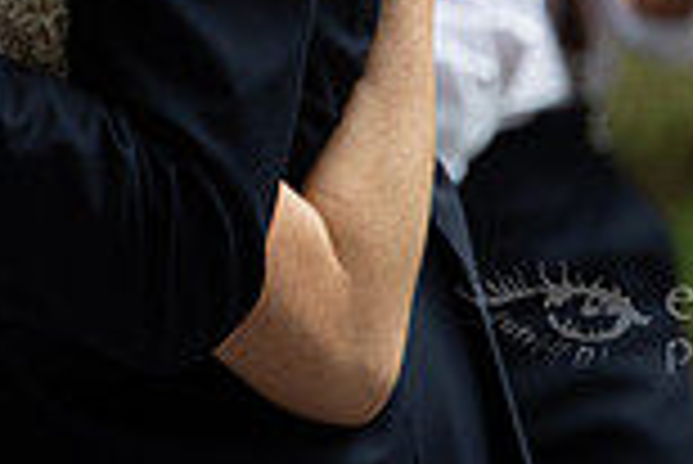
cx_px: -315
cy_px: -385
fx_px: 14528
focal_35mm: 754
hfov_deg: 2.7
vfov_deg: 1.8
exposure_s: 1/125
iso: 400
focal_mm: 200
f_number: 5.6
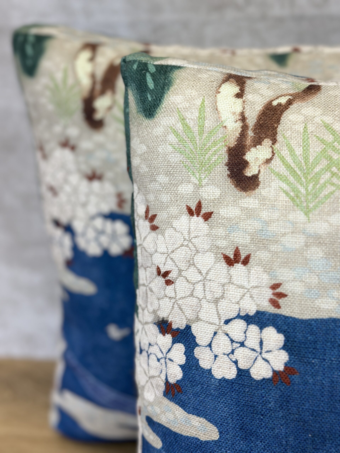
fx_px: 629
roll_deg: +2.5
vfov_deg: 39.7
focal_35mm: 48
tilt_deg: -21.2
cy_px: 226
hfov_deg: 30.3
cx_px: 170
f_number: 1.78
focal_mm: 6.86
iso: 80
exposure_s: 1/240
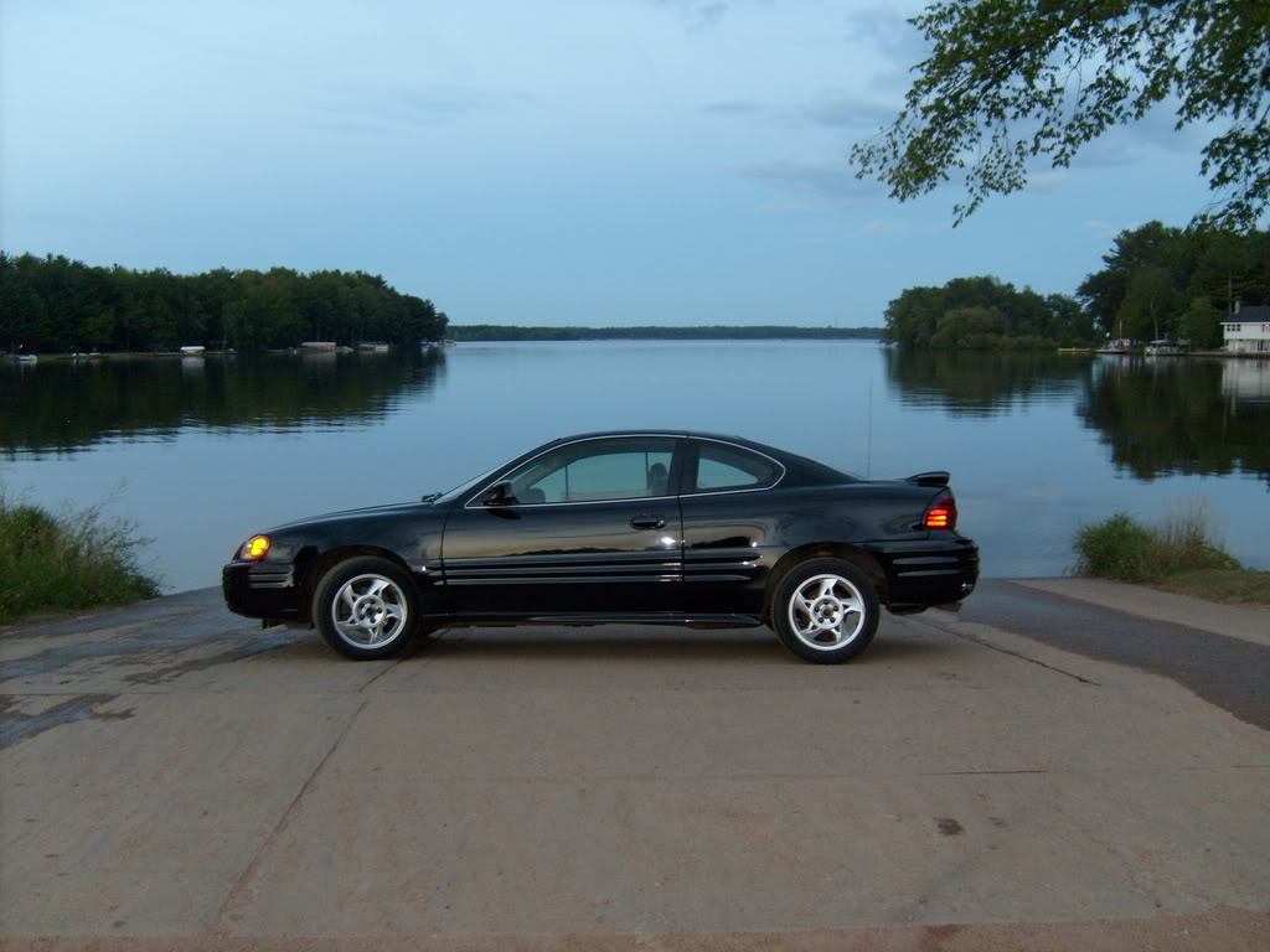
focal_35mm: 35
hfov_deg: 52.6
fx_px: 1284
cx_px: 635
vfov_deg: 40.7
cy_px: 476
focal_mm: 5.8
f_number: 2.8
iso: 80
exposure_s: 1/10
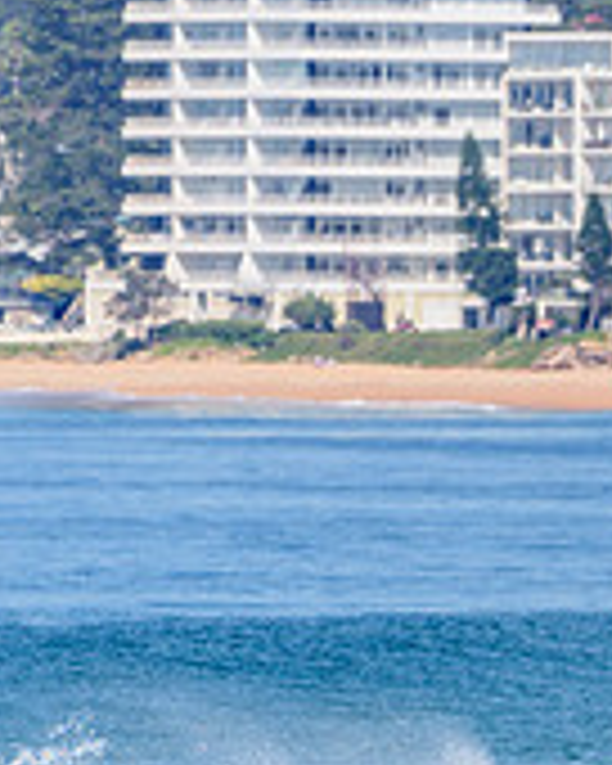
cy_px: 866
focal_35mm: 1598
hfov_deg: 1.0
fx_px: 36180
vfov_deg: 1.2
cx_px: 1188
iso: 125
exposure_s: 1/2000
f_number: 5.6
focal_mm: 500
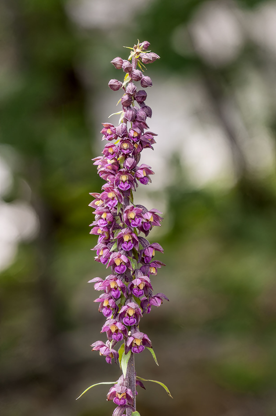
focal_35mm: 225
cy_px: 208
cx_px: 138
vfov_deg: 9.2
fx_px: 2594
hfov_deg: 6.1
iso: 1000
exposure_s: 1/100
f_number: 9
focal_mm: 150
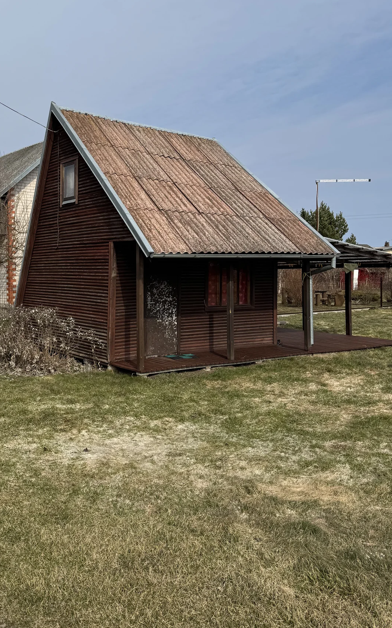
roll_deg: +0.9
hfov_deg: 38.7
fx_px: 547
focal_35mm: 32
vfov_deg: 59.5
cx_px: 111
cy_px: 278
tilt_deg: +0.3
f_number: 1.78
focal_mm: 6.76
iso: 80
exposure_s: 1/5814
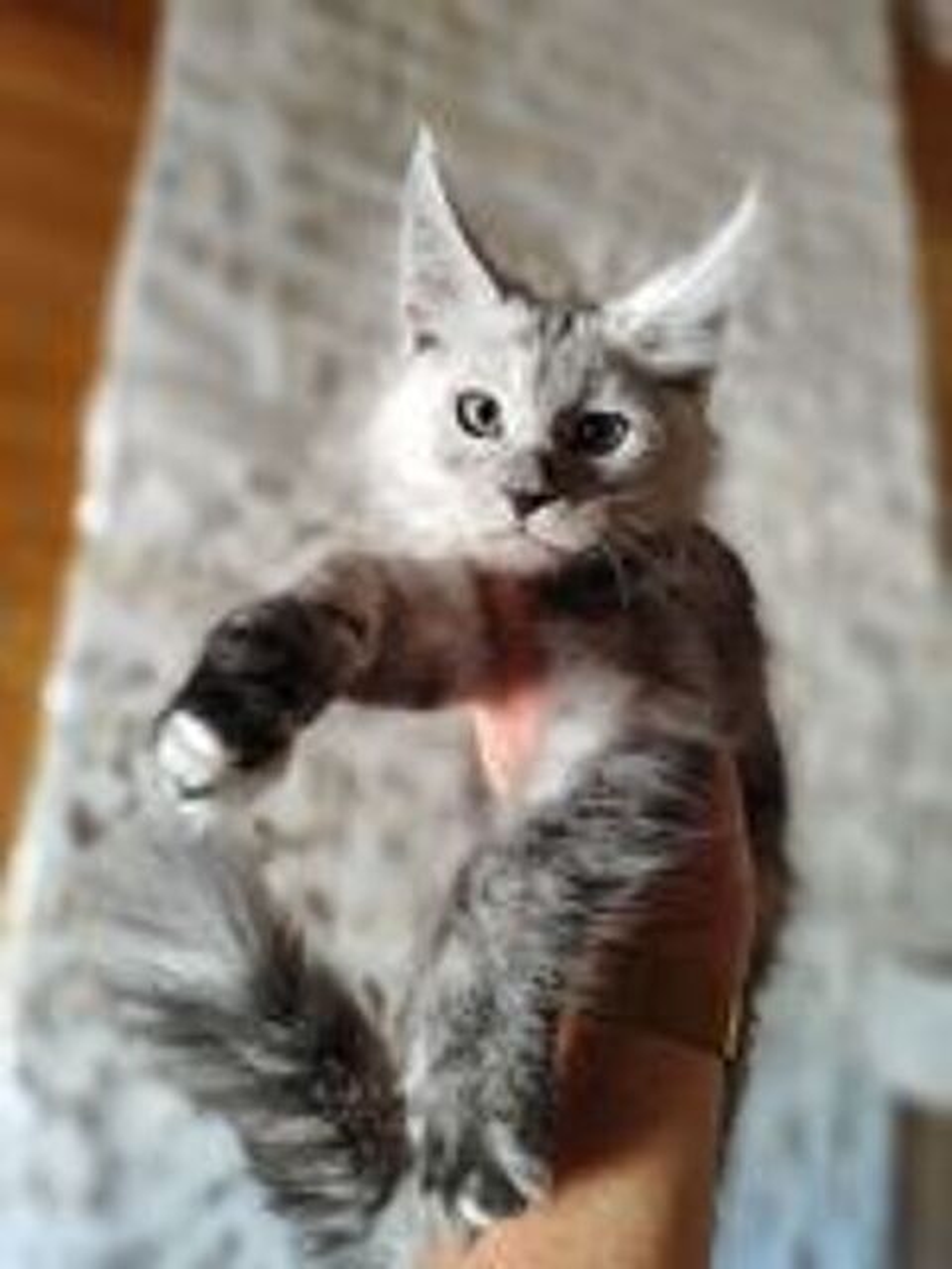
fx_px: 880
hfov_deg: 56.8
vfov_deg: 71.6
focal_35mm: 24
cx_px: 476
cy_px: 634
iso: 1263
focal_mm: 5.89
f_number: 1.89
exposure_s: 1/50
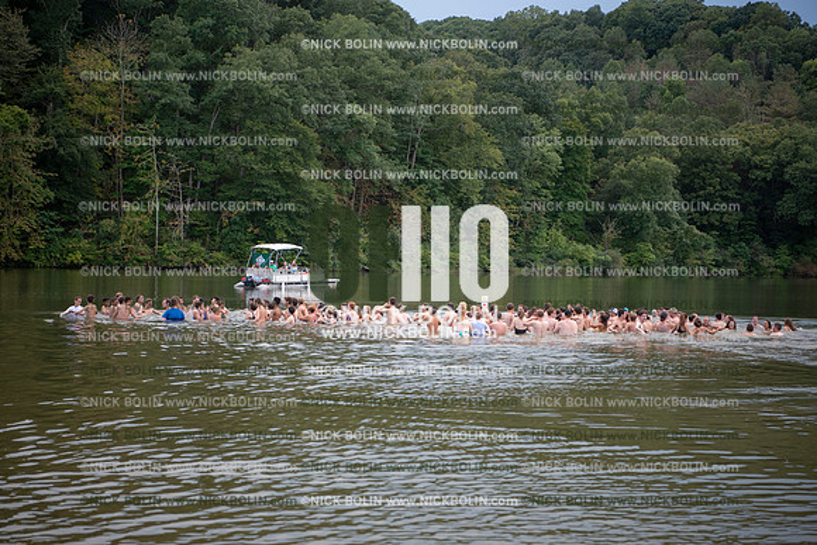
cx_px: 408
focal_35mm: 70
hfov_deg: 28.8
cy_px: 272
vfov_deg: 19.5
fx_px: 1589
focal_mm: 70
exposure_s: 1/400
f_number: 3.2
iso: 160
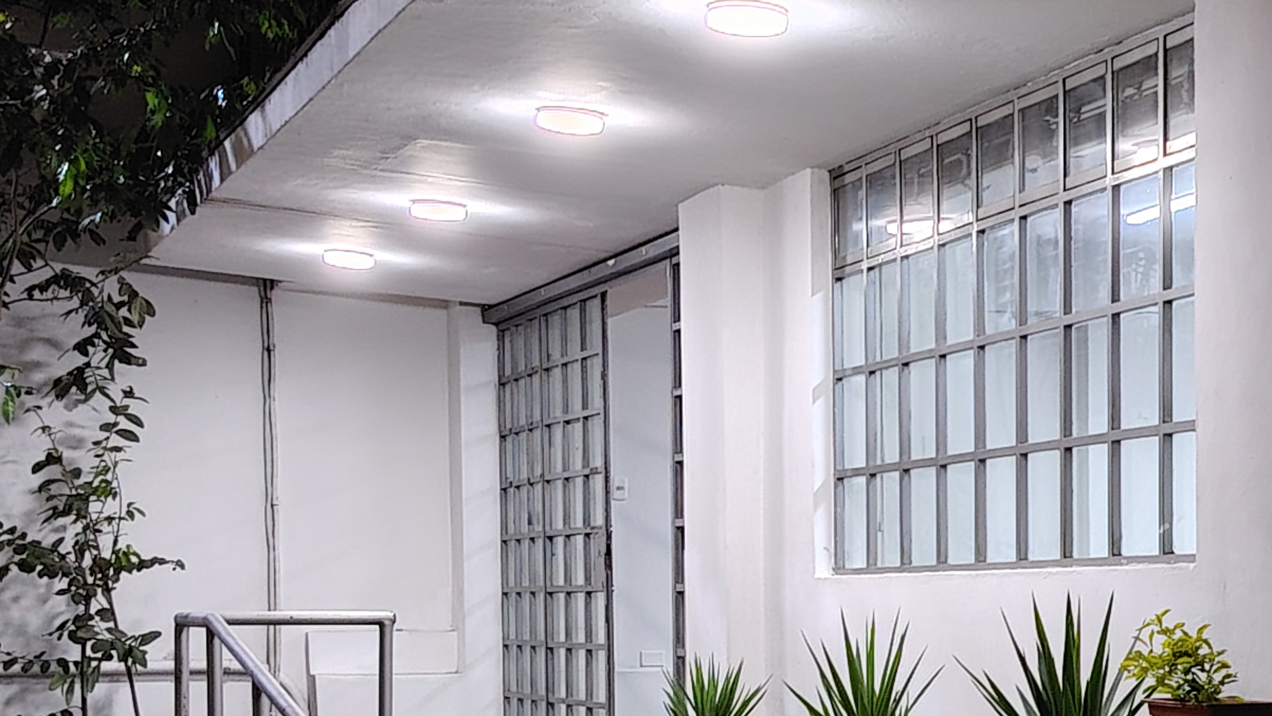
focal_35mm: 87
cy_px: 657
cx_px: 948
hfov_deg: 24.2
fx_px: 2934
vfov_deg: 13.8
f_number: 1.75
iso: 569
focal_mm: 5.25
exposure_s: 1/30
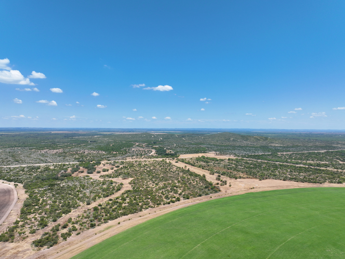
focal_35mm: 24
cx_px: 172
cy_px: 130
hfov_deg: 71.6
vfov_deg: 56.8
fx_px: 239
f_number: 2.8
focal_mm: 12.29
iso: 100
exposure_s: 1/1600
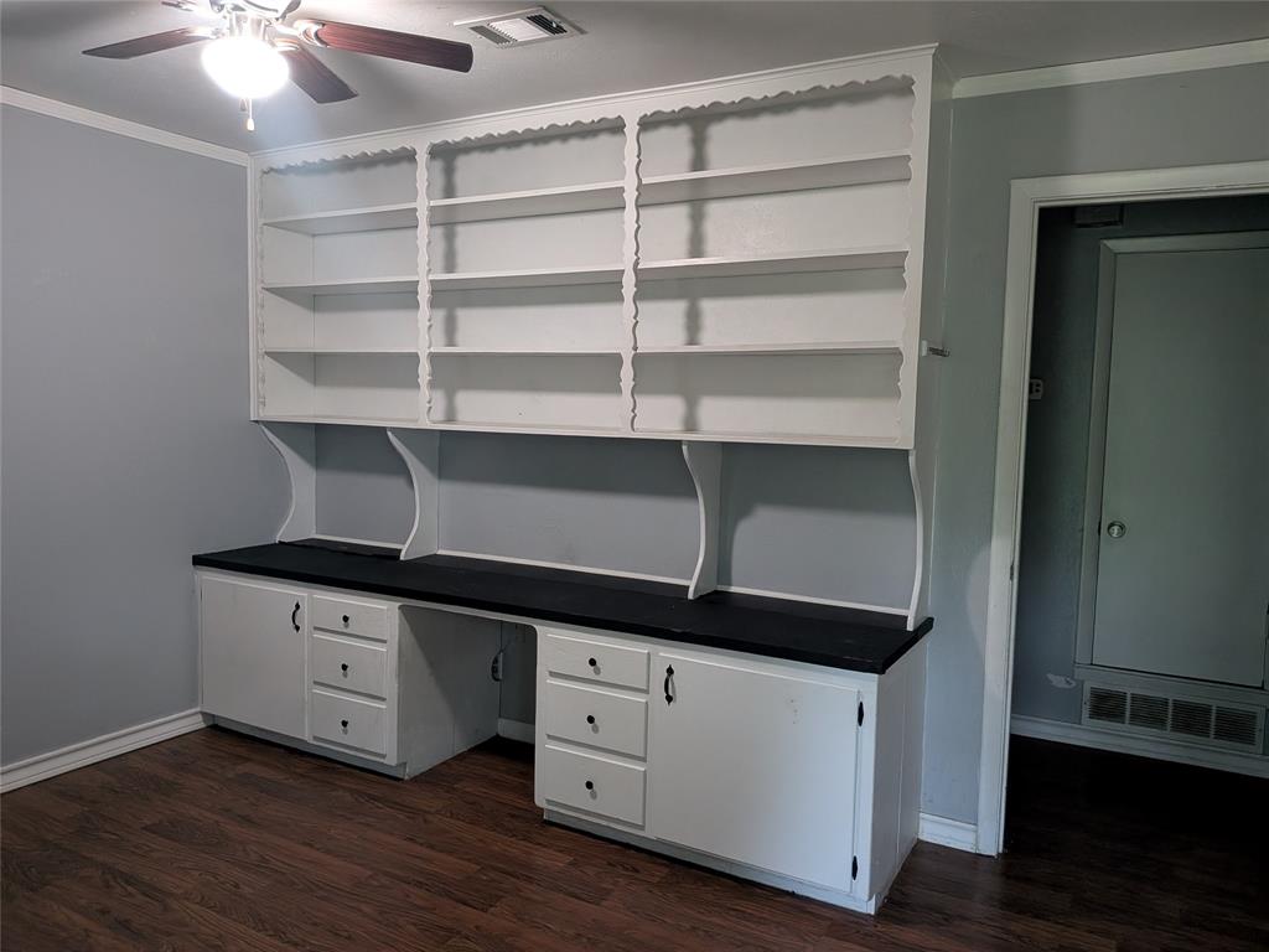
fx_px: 880
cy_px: 476
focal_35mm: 24
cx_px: 634
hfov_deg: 71.6
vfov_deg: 56.8
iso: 528
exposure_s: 1/20
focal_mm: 4.53
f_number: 1.7
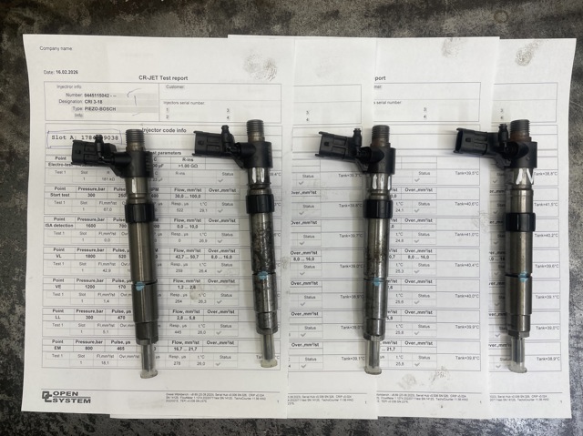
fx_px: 438
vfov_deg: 53.0
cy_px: 218
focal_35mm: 26
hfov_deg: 67.3
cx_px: 292
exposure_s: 1/144
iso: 32
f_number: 1.6
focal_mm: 4.2
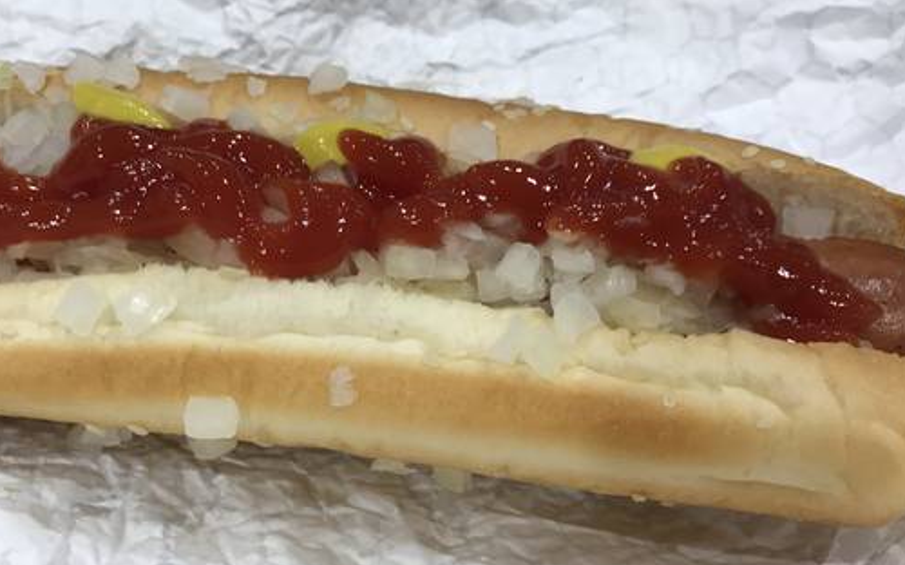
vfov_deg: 33.3
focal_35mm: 38
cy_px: 362
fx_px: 937
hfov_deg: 51.0
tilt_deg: -59.6
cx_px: 337
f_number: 1.8
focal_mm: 3.99
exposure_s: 1/120
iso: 40
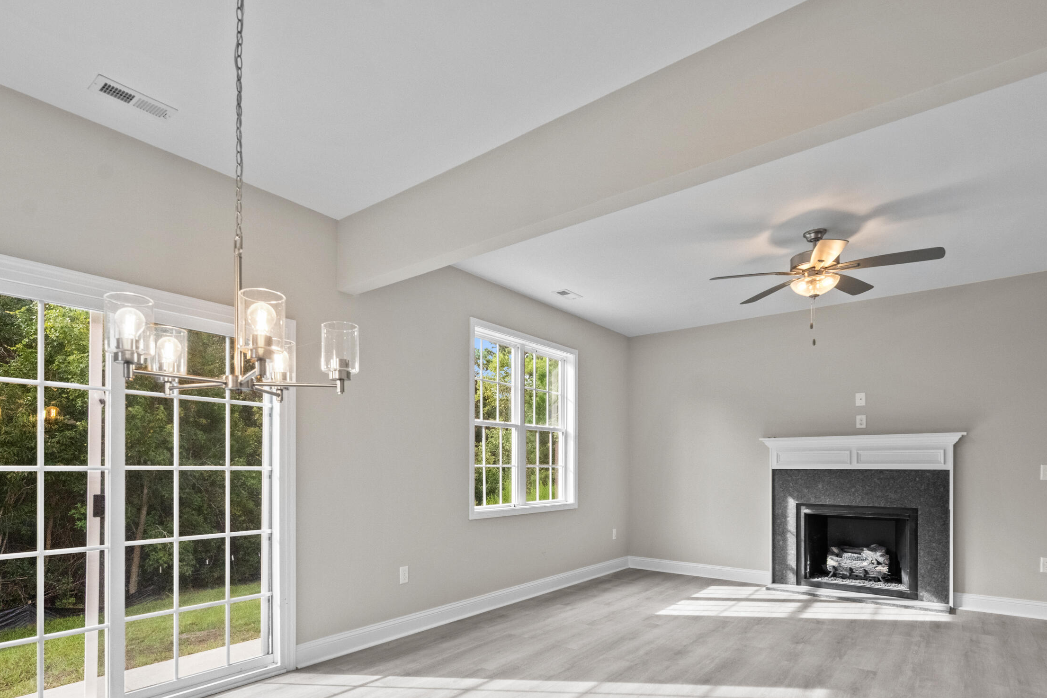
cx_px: 466
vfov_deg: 63.1
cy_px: 458
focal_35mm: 19
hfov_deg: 86.6
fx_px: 553
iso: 640
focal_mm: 14
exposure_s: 1/40
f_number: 7.1
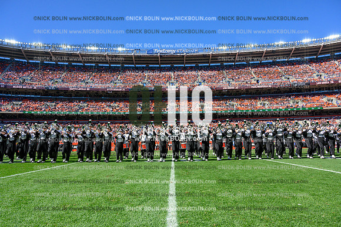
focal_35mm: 24
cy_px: 114
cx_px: 170
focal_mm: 24
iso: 1000
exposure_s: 1/2500
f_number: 8
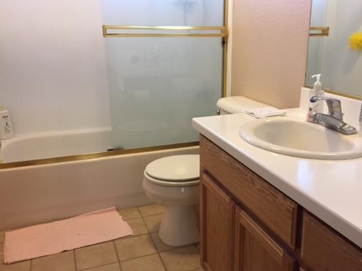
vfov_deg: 41.8
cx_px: 211
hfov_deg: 53.7
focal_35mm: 34
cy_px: 135
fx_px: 355
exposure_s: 1/30
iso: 160
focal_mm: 4.15
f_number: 2.2
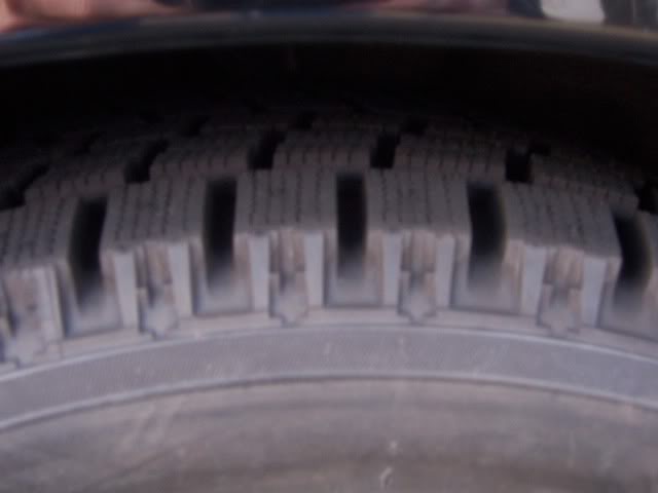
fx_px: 1026
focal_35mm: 54
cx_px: 329
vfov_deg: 27.0
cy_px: 246
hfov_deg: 35.5
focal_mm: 9
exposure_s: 1/8
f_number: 3.6
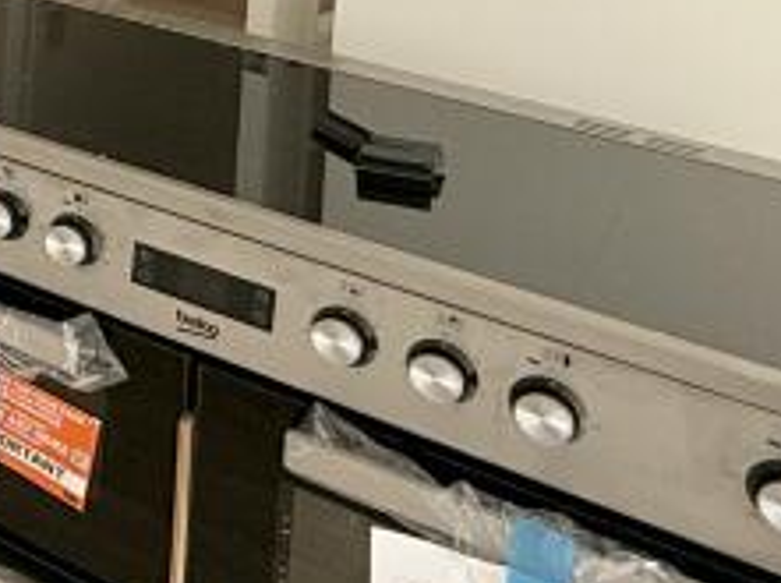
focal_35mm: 65
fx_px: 1464
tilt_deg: -2.4
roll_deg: -1.9
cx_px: -671
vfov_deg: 18.7
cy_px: -385
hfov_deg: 20.1
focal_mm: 2.22
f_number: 2.2
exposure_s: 1/99
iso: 100
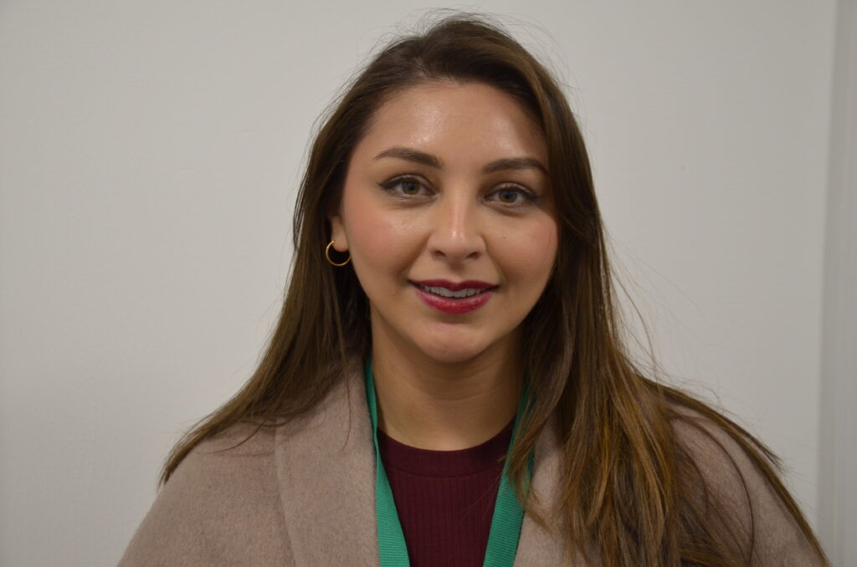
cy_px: 284
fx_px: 1603
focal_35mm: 68
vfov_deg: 20.1
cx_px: 428
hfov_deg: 29.9
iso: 720
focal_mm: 45
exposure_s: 1/60
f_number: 4.8
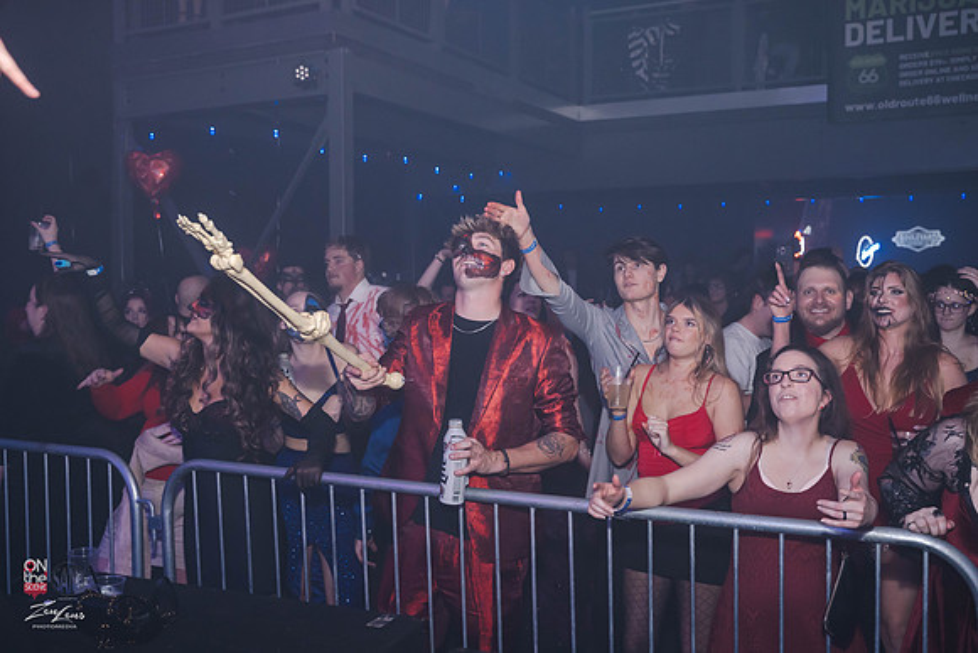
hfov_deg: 51.6
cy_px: 326
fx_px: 1012
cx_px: 489
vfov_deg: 35.7
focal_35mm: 37
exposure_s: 1/250
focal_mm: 36
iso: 4000
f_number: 4.5
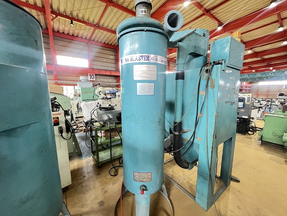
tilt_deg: -9.4
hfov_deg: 106.2
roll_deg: +0.0
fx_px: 108
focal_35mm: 13
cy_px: 108
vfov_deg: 89.9
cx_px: 144
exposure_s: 1/60
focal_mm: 1.57
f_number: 1.8
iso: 400
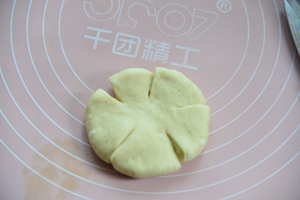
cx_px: 150
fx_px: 917
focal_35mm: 110
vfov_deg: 12.5
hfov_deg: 18.6
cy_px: 100
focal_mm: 110
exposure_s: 1/100
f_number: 4
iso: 200
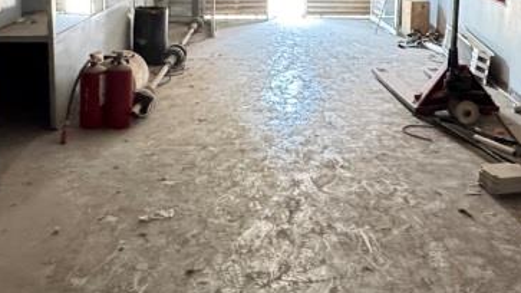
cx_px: 263
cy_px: -13
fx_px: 594
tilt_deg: -9.4
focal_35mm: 43
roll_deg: -0.2
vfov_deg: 26.0
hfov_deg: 47.4
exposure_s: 1/60
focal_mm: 2.22
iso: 1250
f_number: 2.2
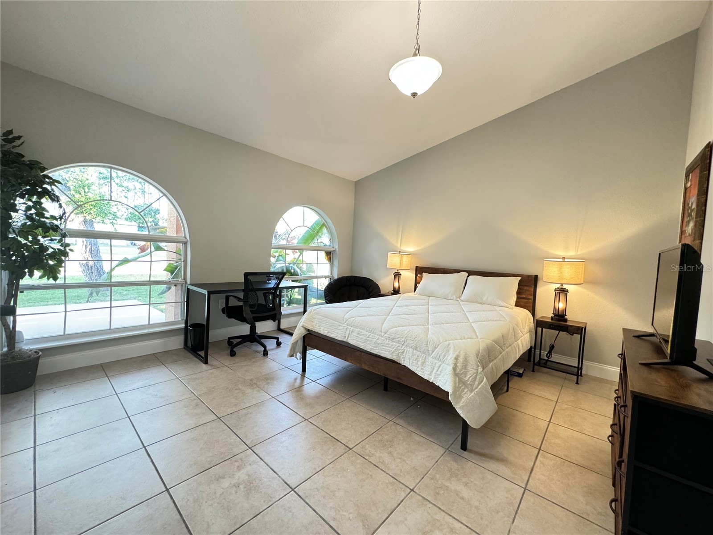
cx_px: 356
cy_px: 268
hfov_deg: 102.1
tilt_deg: -3.1
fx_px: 288
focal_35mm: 14
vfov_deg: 85.7
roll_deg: -3.2
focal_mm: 2.22
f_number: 2.2
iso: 500
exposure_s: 1/60
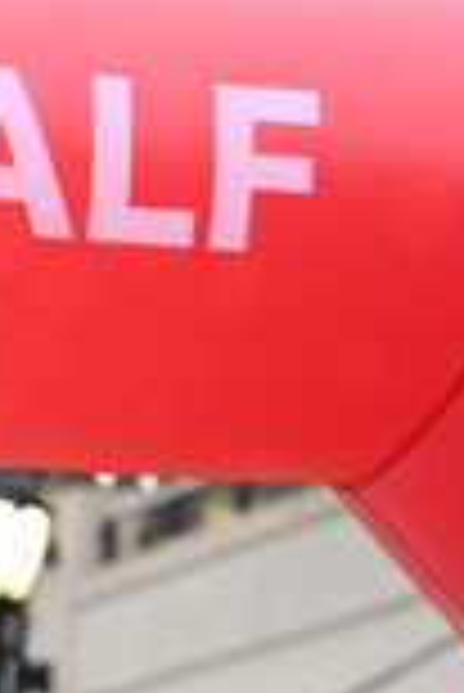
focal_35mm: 335
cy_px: 1148
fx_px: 6462
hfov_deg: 4.1
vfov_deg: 6.1
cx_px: -241
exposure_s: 1/1000
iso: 1600
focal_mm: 94
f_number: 2.8
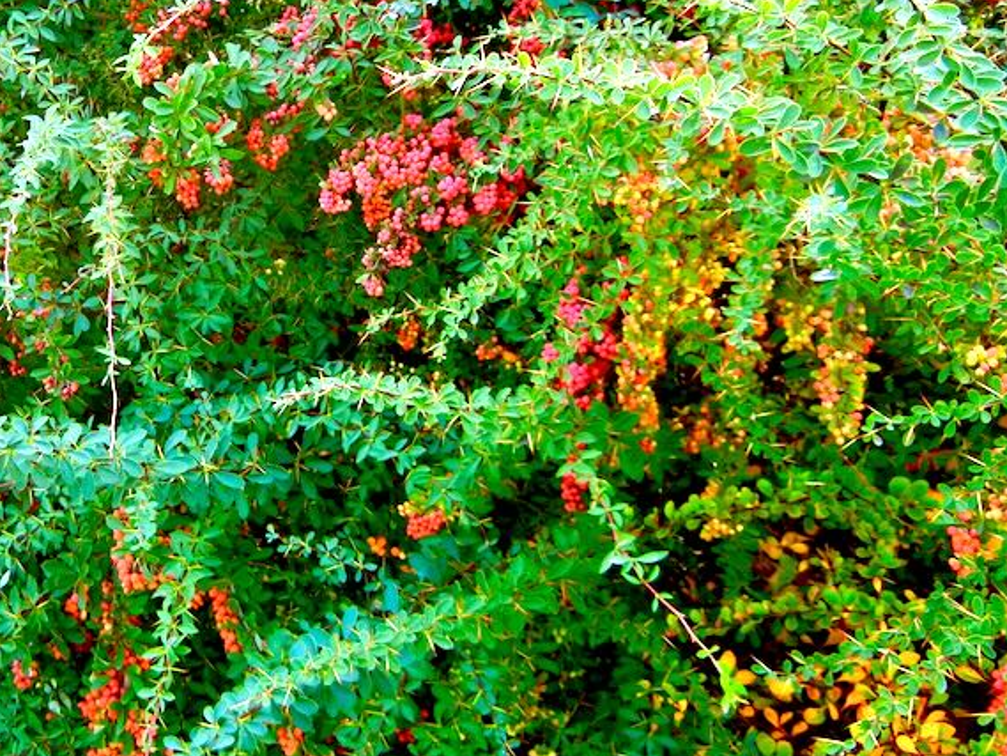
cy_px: 246
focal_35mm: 54
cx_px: 106
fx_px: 1571
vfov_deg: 26.9
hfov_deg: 33.7
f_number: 3.5
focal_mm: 5.4
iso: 160
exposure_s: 1/76.5
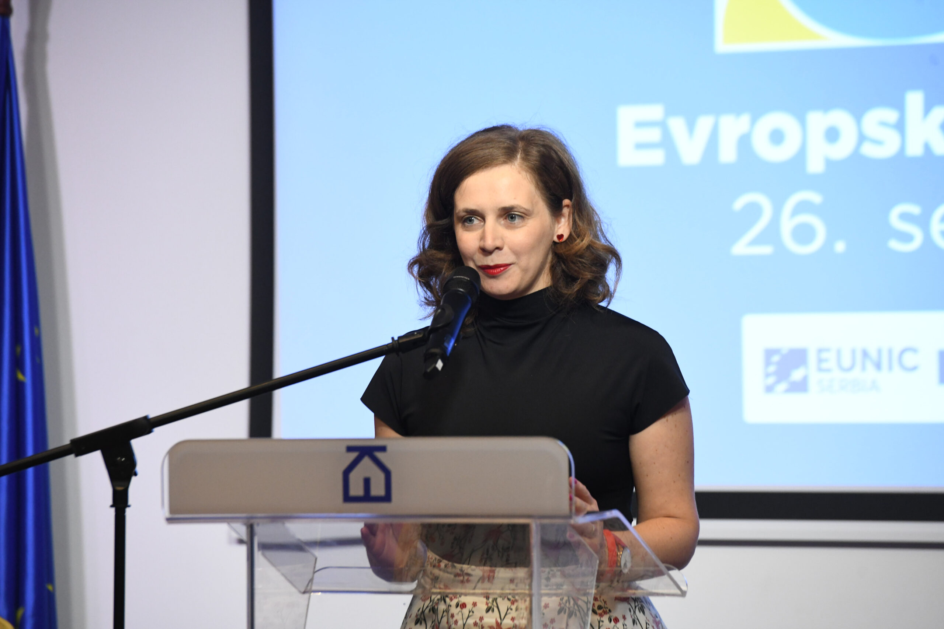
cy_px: 314
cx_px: 472
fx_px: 5244
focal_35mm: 200
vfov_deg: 6.9
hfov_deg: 10.3
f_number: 5.6
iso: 4000
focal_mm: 200
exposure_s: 1/250
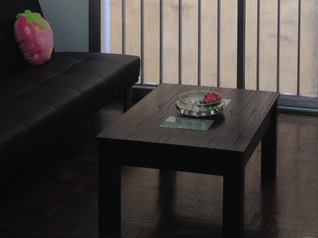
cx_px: 256
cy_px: -46
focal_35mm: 85
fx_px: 781
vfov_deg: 16.6
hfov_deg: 22.7
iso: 50
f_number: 2.4
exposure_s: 1/30
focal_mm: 4.28
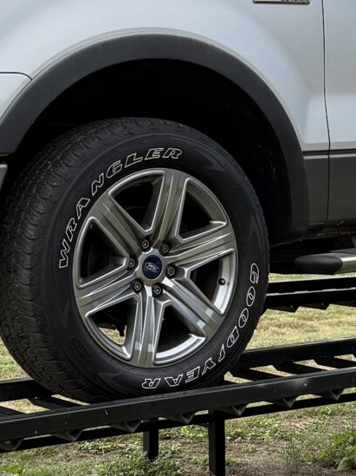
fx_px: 1538
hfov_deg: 13.1
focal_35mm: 112
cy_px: 214
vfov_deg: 17.6
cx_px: 293
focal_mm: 6.76
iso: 100
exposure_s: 1/2110
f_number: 1.78
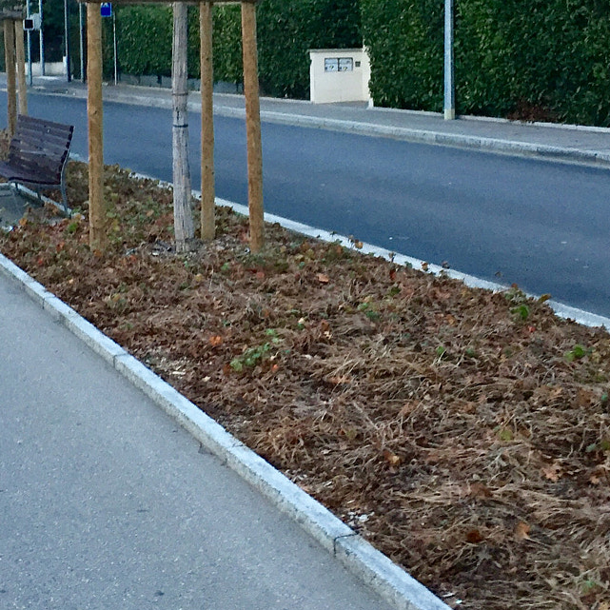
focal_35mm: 64
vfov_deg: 26.5
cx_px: 282
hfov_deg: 26.9
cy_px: 135
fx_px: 1276
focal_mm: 4.15
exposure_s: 1/33
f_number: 2.2
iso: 50
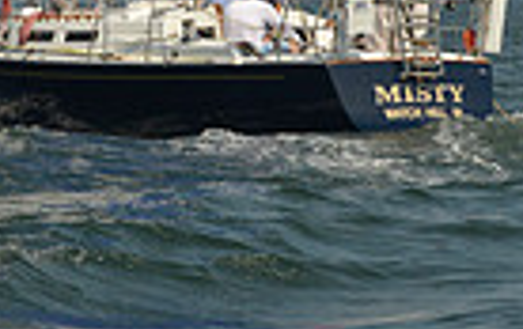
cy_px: -711
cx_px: 17
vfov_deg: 4.2
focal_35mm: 299
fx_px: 4272
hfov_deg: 7.0
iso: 200
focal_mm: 70
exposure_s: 1/1250
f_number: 9
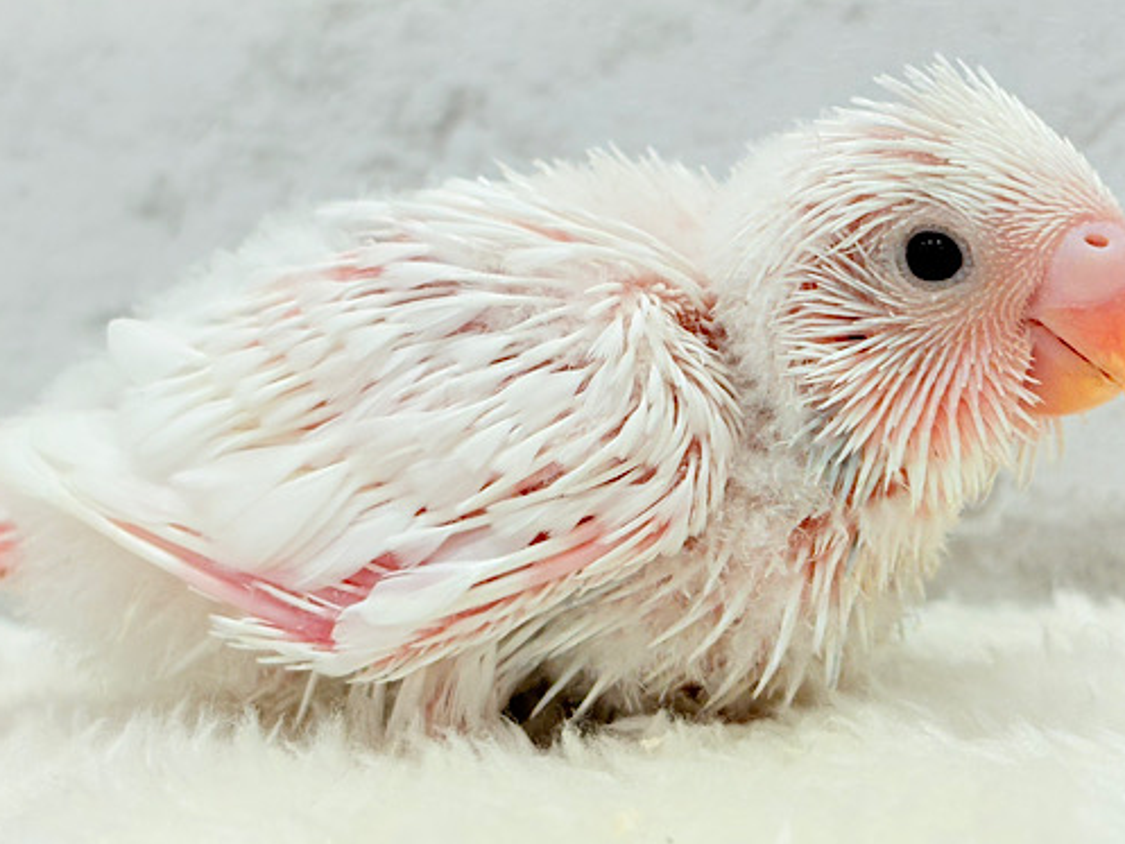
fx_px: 2178
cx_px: 584
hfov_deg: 29.0
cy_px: 355
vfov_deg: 21.9
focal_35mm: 67
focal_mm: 5.96
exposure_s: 1/100
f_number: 1.6
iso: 50
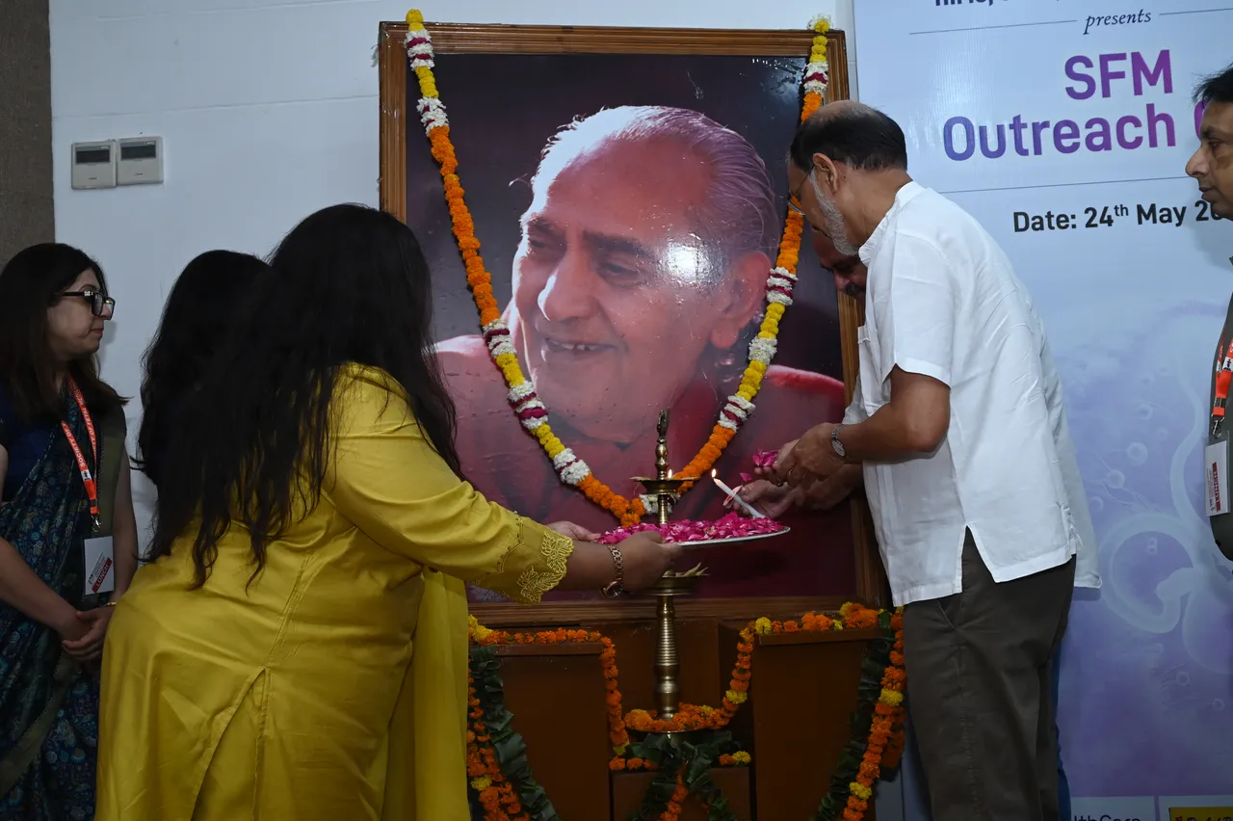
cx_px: 616
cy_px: 410
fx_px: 1506
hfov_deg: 44.5
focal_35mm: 44
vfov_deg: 30.5
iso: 1600
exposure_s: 1/125
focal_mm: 44
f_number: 6.3
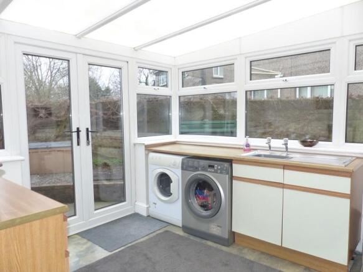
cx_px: 182
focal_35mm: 25
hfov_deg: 69.4
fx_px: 262
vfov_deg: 54.9
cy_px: 136
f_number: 2.8
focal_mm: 4.5
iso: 100
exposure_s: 1/100
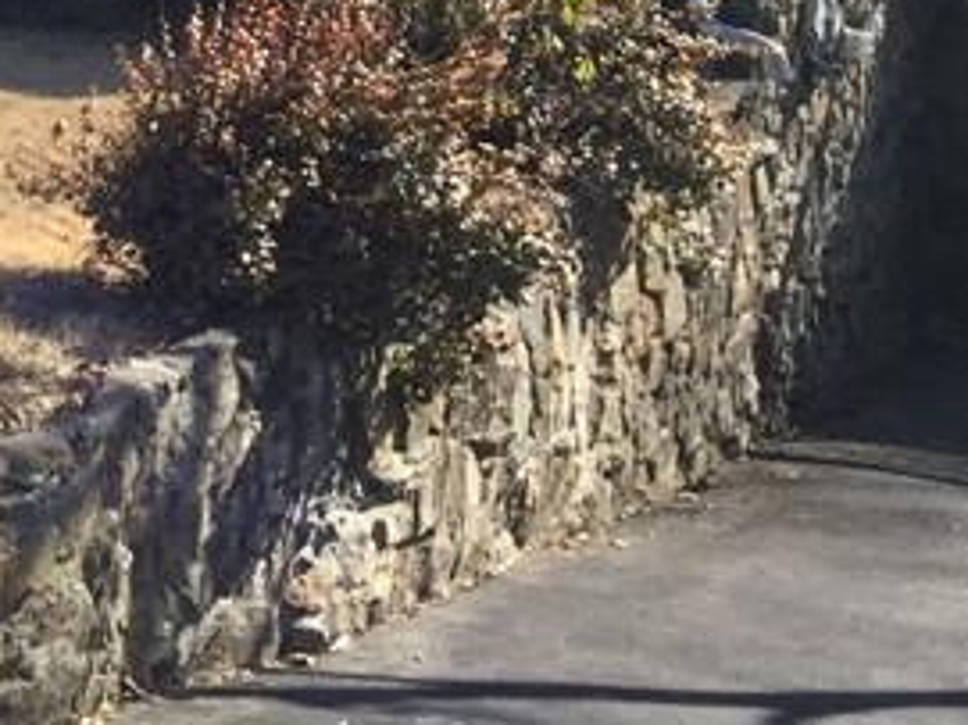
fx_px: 3270
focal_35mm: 117
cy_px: -396
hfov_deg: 15.7
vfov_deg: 12.0
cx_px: -407
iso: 25
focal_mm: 3.3
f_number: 2.4
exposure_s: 1/673
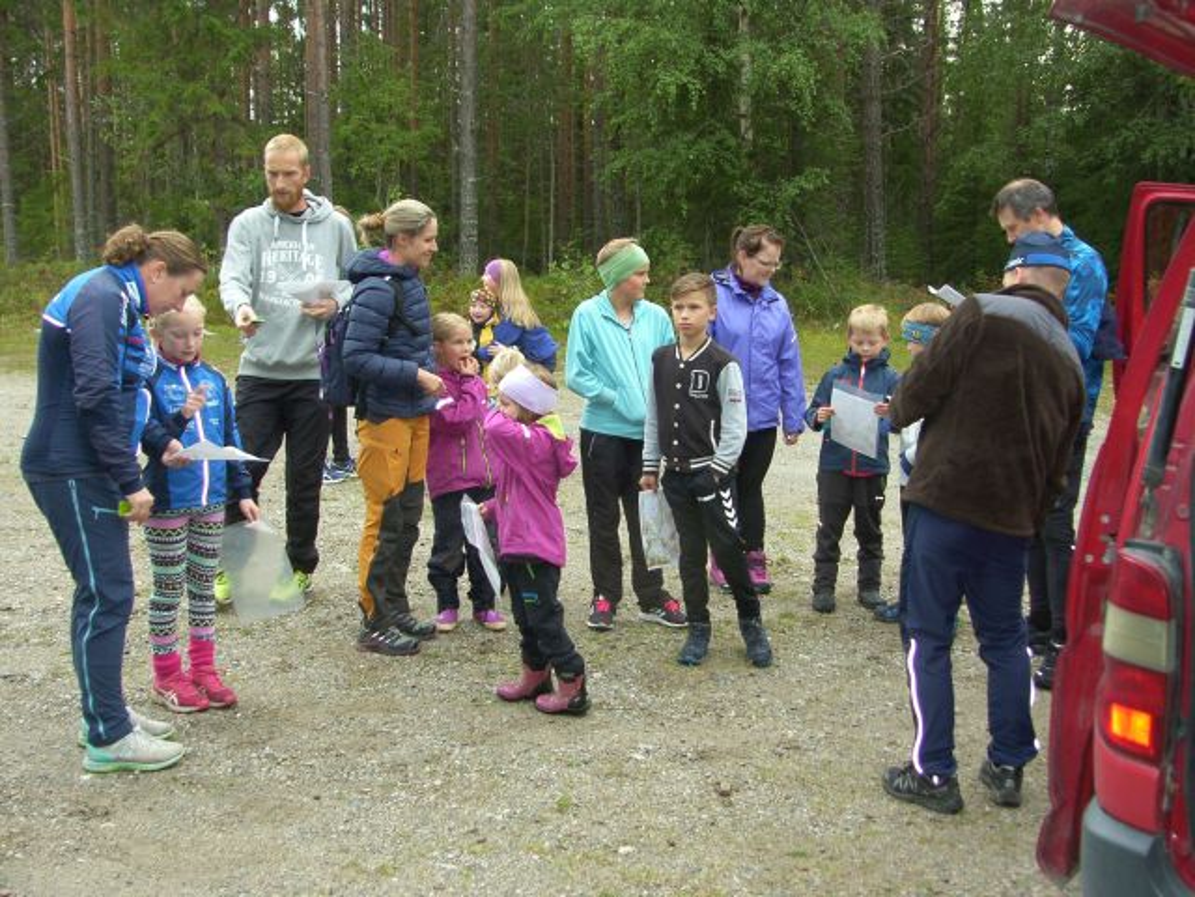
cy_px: 448
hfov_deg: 42.1
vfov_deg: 32.2
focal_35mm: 45
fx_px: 1553
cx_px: 598
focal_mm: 11.5
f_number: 2.5
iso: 50
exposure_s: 1/80
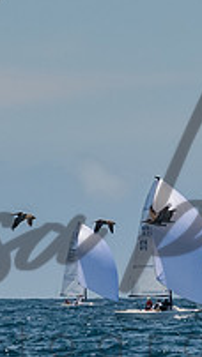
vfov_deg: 3.2
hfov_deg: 1.8
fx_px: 6392
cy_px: 234
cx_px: 314
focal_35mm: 673
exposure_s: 1/1600
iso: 640
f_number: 14
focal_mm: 125
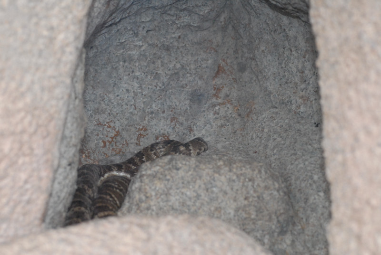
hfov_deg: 19.4
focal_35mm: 105
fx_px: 1114
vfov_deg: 13.1
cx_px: 190
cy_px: 128
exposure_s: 1/250
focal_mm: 70
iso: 1600
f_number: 7.1
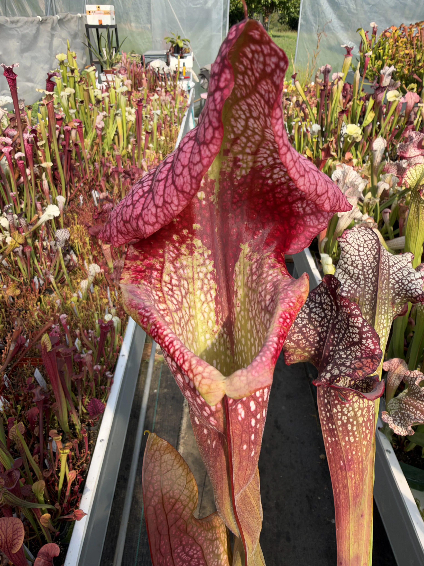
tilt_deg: -30.3
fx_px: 408
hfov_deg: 54.9
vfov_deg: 69.4
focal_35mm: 25
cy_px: 283
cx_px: 212
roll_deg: -0.8
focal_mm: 2.22
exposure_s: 1/646
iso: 40
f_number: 2.2
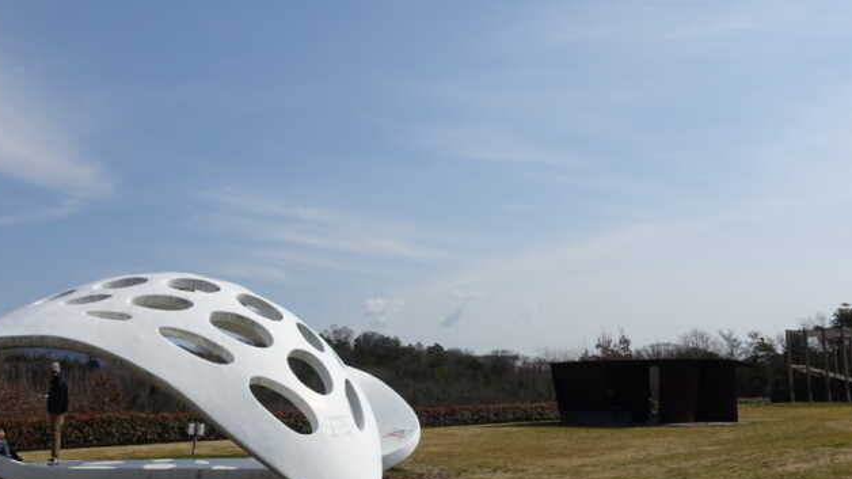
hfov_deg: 55.2
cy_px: 254
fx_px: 813
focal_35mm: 36
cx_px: 395
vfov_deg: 32.8
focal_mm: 8.8
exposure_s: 1/160
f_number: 5.6
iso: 125
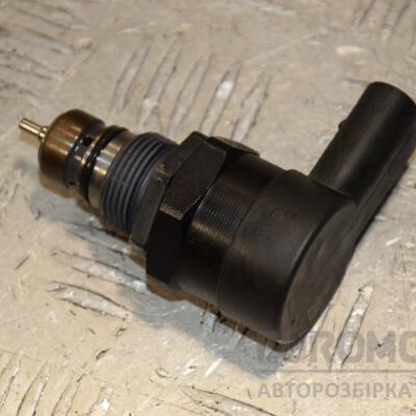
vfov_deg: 8.6
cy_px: 207
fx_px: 2755
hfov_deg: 8.6
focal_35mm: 203
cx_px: 237
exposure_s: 1/200
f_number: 7.1
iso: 800
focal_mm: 105
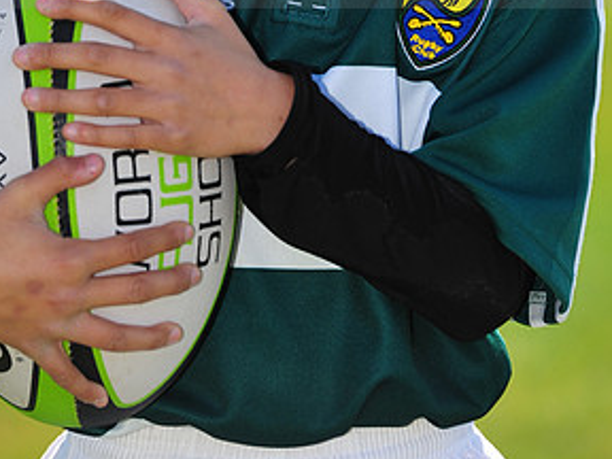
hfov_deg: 5.1
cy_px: -60
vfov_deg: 3.8
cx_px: 266
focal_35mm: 387
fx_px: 6842
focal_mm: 200
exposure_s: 1/800
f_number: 4.5
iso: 200
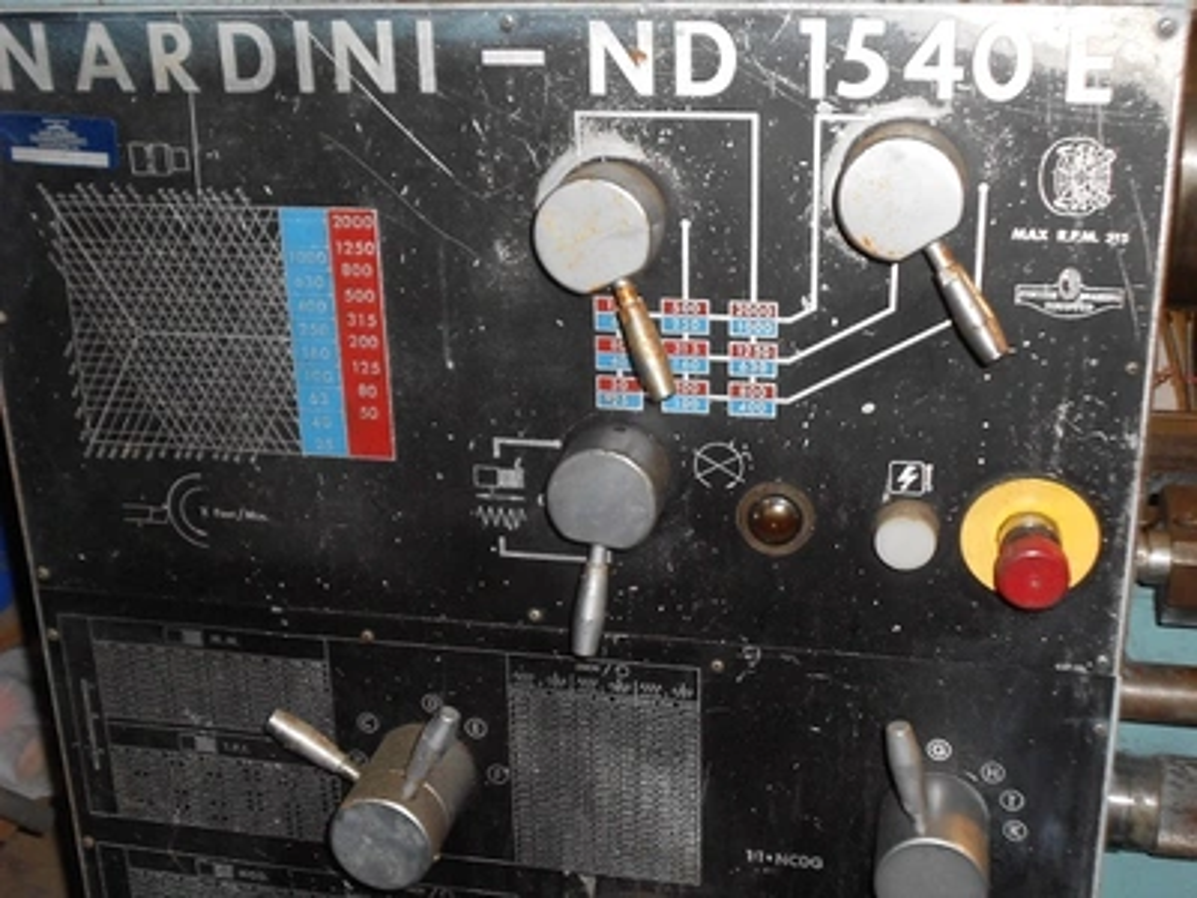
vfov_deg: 33.6
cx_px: 598
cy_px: 449
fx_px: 1487
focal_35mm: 43
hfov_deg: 43.9
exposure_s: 1/30
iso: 200
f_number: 4.2
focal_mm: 7.7
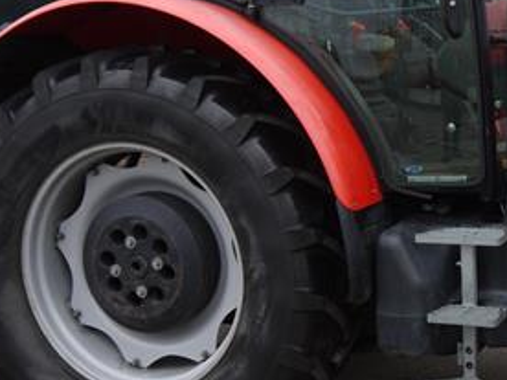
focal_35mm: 65
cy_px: 117
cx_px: 500
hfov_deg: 28.1
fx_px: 952
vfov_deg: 22.5
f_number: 3.5
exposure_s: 1/60
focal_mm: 14
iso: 125
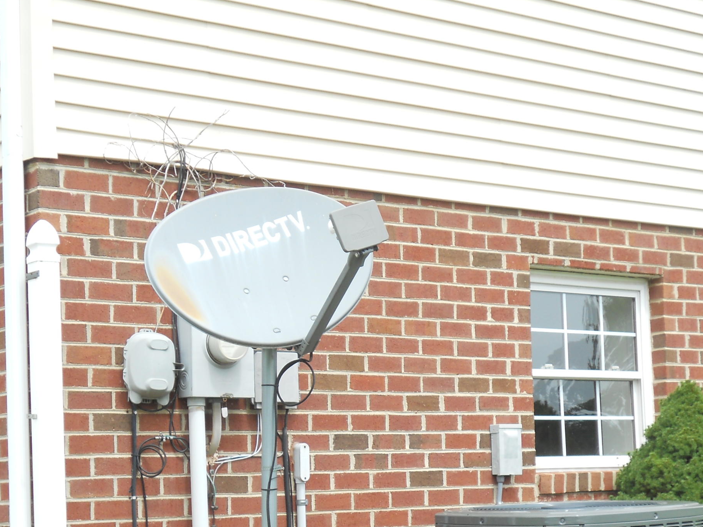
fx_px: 1543
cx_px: 369
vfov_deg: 19.2
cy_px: 433
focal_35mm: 76
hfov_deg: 25.7
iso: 80
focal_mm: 8.2
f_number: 4.3
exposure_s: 1/250
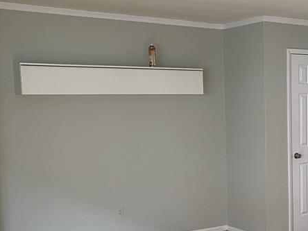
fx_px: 534
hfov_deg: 30.5
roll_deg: +0.7
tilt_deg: -7.1
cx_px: 287
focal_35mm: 60
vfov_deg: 24.3
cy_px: 154
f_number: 1.6
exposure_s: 1/82
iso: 125
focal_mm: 5.1
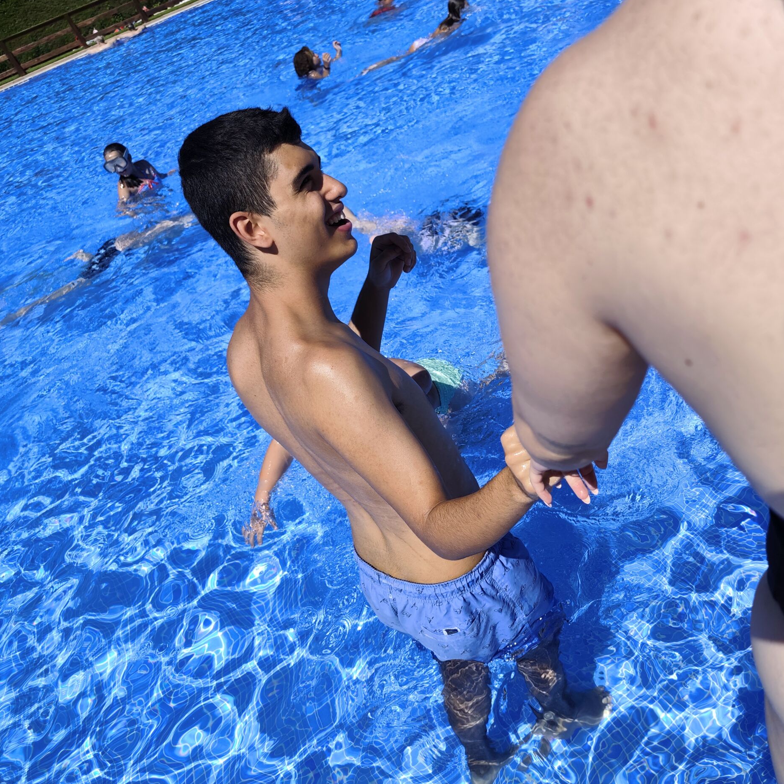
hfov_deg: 56.1
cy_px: 384
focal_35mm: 28
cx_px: 524
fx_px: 717
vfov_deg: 57.3
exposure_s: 1/1173
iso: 50
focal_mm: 6.19
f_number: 1.65
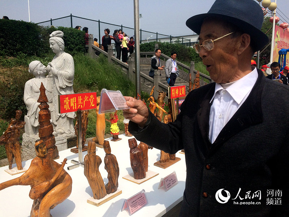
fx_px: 242
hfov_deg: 61.7
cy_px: 108
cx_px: 144
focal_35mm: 29
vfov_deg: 48.2
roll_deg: -1.5
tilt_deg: -7.5
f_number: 2.2
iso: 32
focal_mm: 4.15
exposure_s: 1/4115
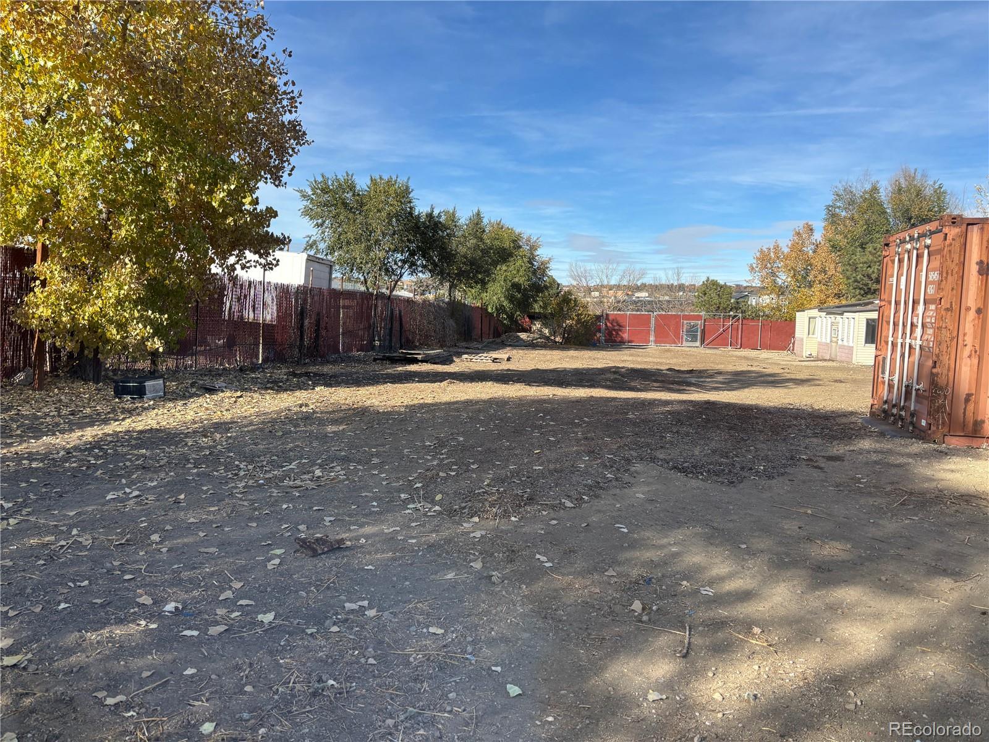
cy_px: 371
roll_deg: -0.3
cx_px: 494
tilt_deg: -6.0
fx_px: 743
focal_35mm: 26
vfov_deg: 53.1
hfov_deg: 67.3
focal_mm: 5.96
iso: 50
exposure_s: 1/2105
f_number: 1.6
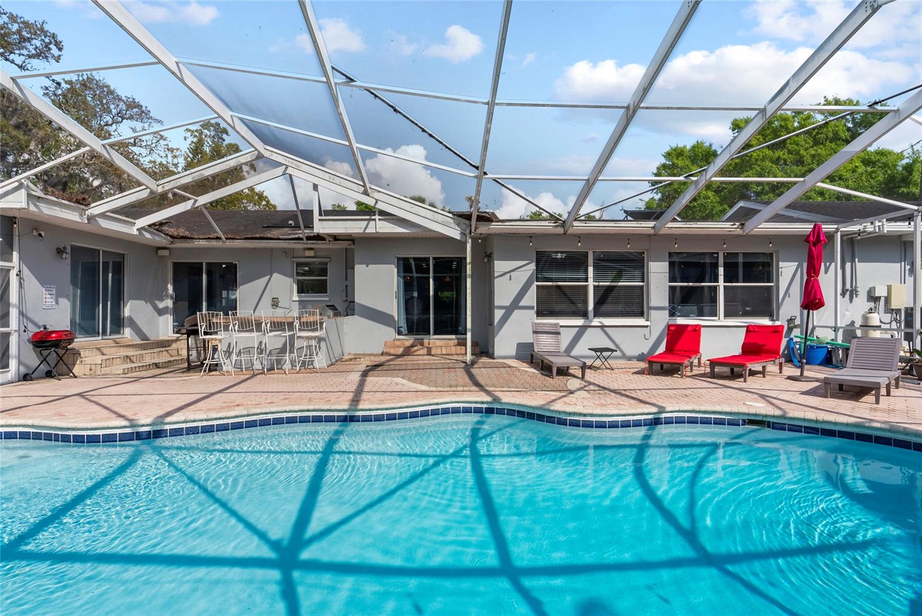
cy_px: 308
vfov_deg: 67.4
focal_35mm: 18
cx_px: 461
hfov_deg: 90.0
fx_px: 461
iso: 100
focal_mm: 18
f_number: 8
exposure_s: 1/20
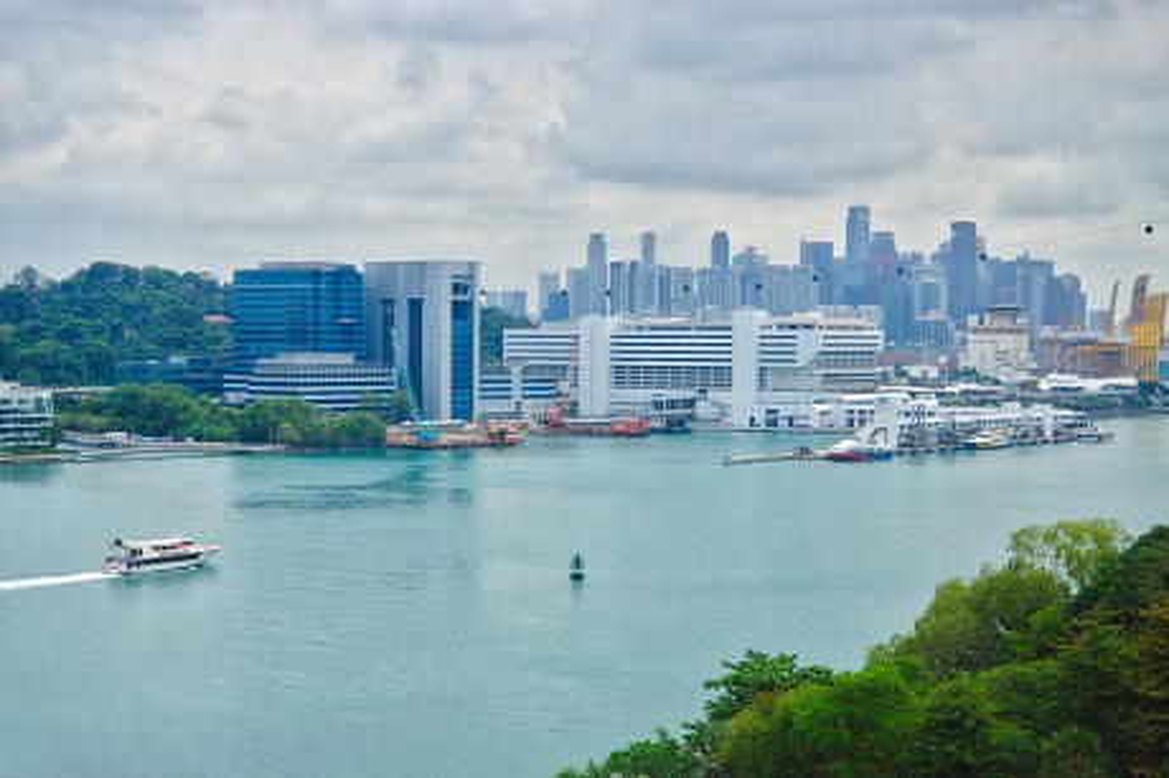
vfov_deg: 18.2
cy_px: 389
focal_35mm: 75
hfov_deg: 27.0
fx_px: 2434
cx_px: 584
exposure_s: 1/2000
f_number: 2.8
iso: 100
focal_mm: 50
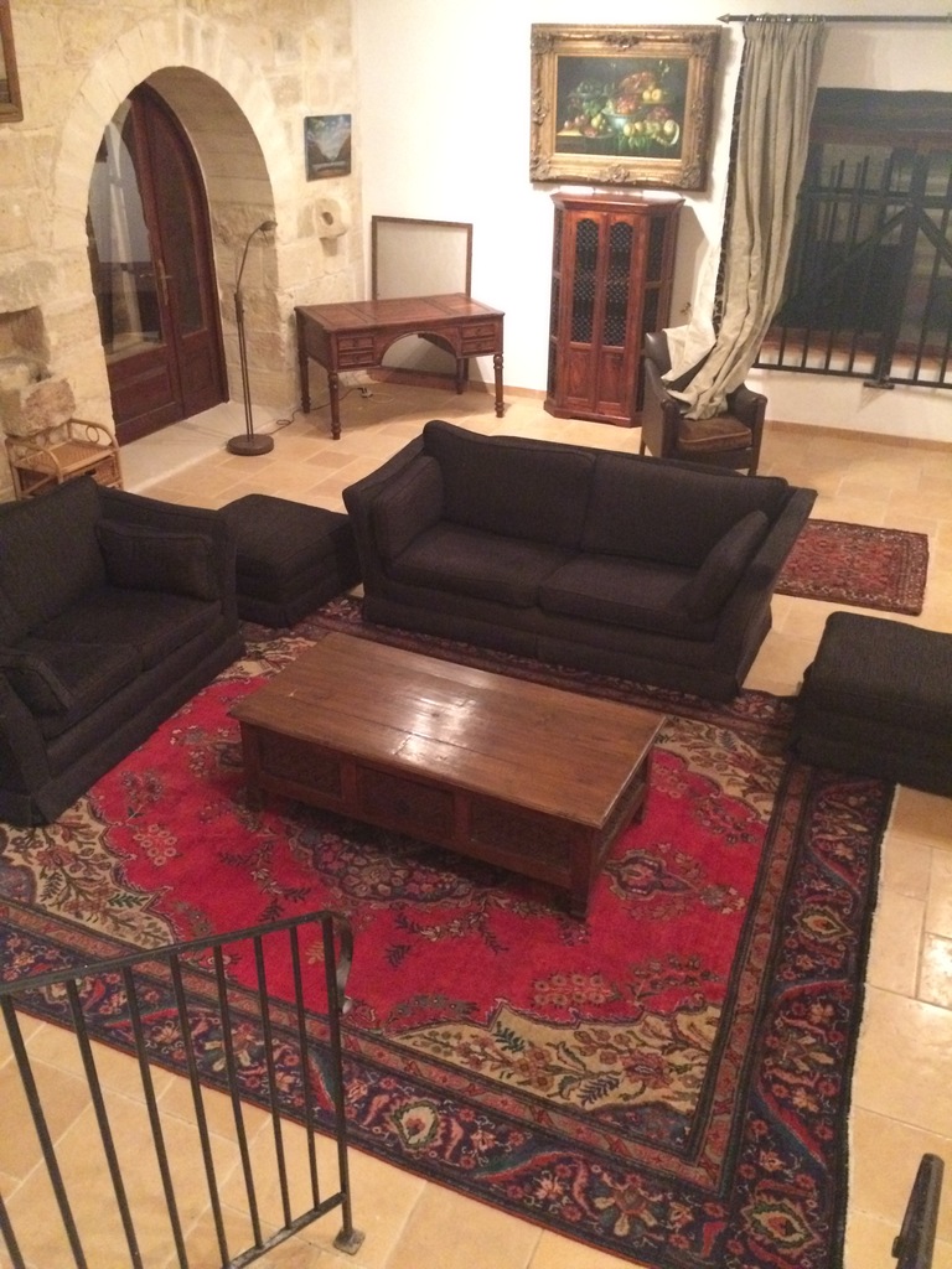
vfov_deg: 61.7
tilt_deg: -29.7
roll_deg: +0.2
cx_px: 476
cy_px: 634
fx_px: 1063
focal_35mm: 29
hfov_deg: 48.2
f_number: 2.2
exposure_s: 1/17
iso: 800
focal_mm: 4.15
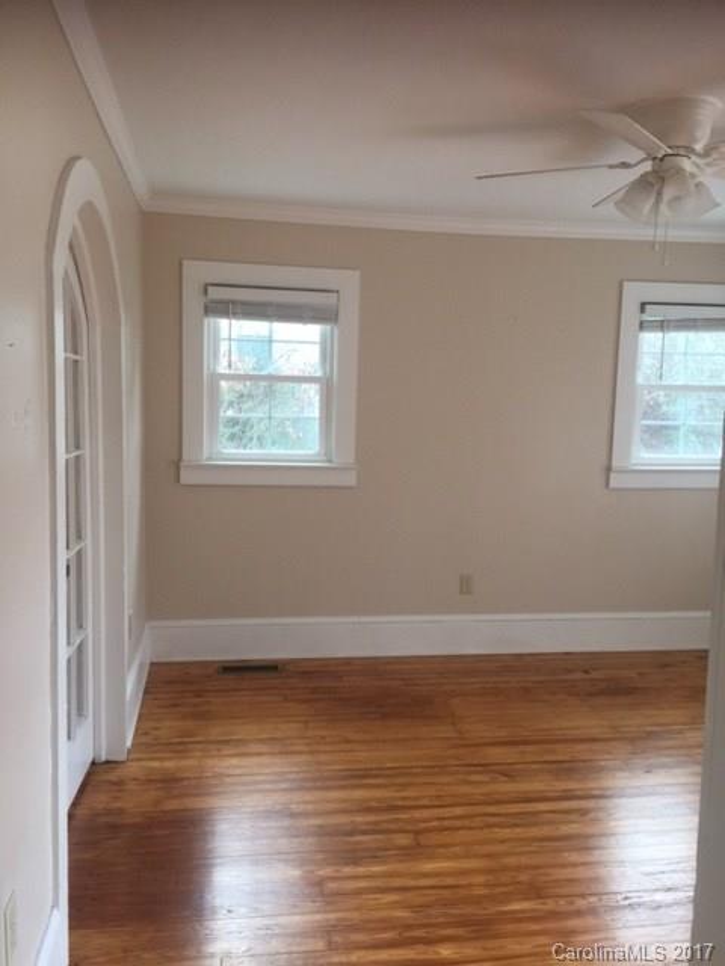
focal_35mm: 29
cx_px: 362
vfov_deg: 61.7
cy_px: 483
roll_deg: -2.0
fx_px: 810
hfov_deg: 48.2
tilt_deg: -6.6
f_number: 2.2
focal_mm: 4.15
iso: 50
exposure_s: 1/30
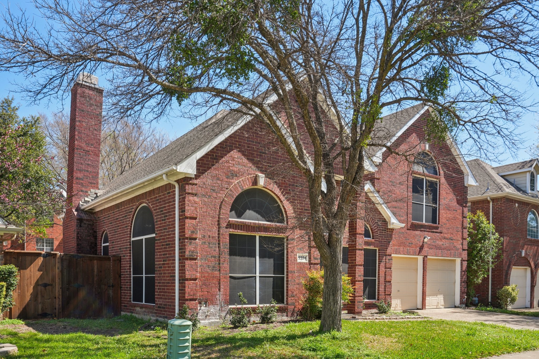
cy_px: 180
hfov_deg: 63.7
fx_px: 434
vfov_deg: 45.0
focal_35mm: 29
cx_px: 270
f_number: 8
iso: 100
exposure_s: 1/125
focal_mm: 29
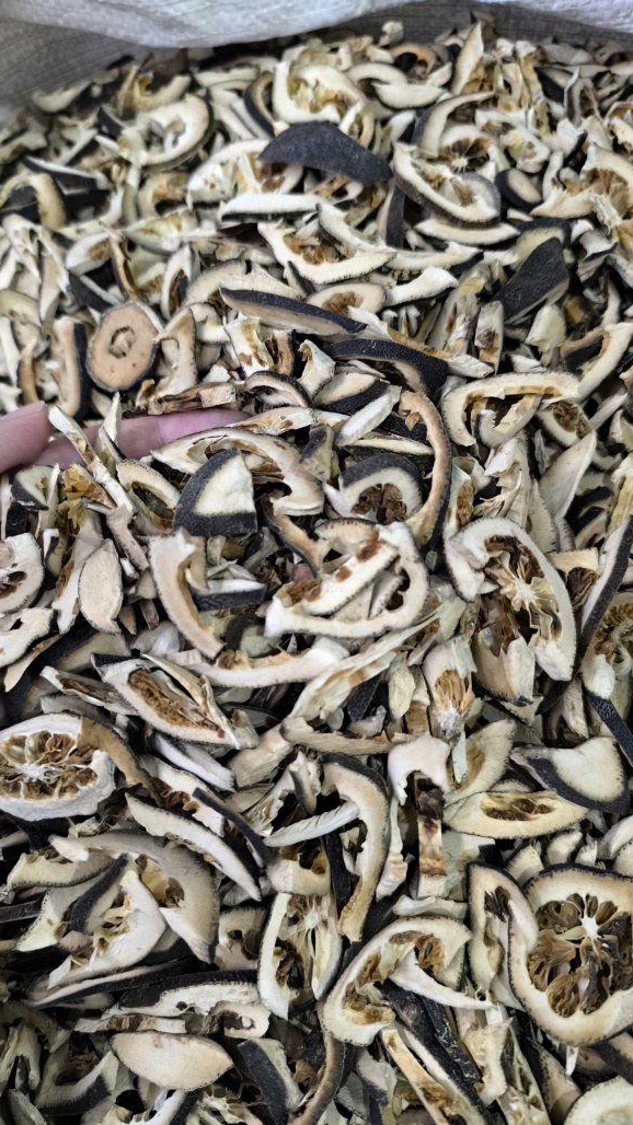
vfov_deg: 71.9
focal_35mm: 26
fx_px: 776
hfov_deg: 44.3
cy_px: 576
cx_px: 277
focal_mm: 6.14
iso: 1000
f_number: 1.65
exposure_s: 1/33.3
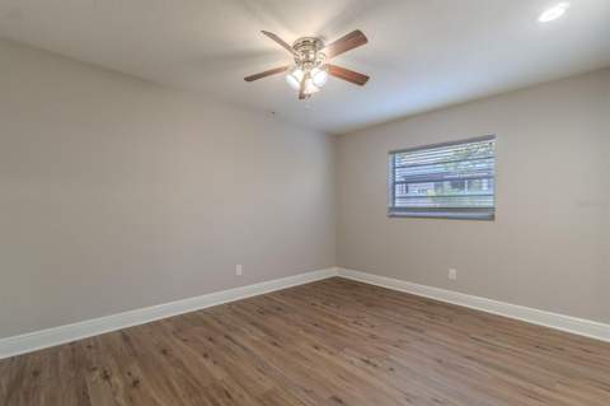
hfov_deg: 100.4
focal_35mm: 15
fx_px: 254
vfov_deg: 77.2
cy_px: 203
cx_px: 305
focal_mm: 10
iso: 125
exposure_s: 1/10
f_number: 8
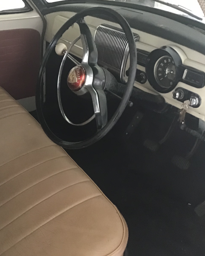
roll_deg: -0.1
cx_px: 74
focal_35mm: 41
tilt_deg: -30.6
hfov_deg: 36.2
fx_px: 311
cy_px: 126
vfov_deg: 44.8
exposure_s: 1/17
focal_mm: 3.3
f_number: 2.4
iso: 200
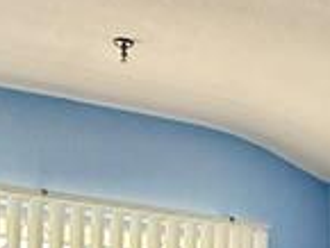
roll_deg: -0.8
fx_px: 945
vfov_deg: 13.6
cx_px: 485
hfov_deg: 17.9
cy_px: 425
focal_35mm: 99
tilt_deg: -0.8
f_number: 2.2
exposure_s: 1/99
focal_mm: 2.22
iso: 200
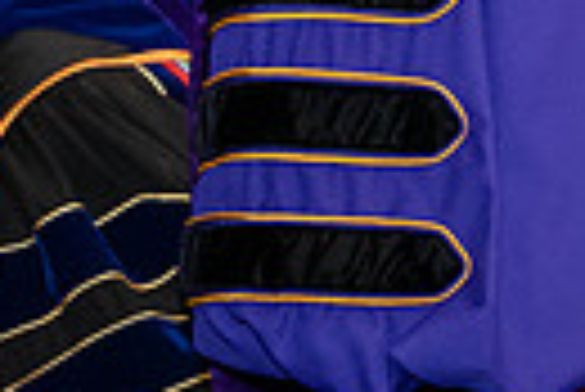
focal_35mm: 313
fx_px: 5092
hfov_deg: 6.5
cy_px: -385
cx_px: 742
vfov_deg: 4.3
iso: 2500
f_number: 5
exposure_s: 1/200
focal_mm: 70
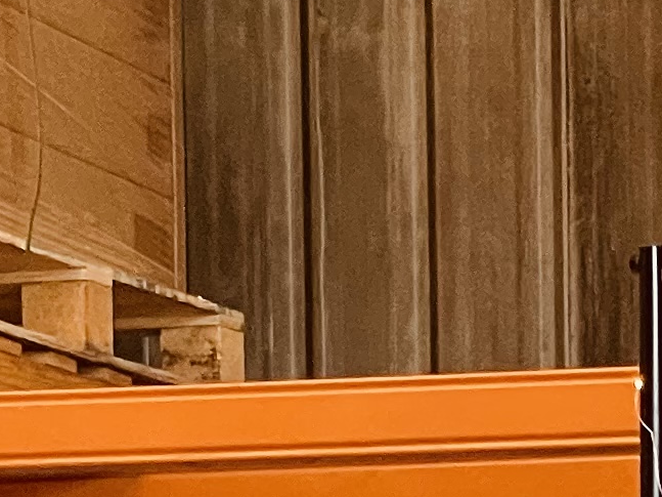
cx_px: 910
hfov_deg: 6.1
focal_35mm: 324
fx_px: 6195
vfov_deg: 4.4
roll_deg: +0.6
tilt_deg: -3.1
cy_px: 1468
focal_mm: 6
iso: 200
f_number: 2
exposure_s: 1/113
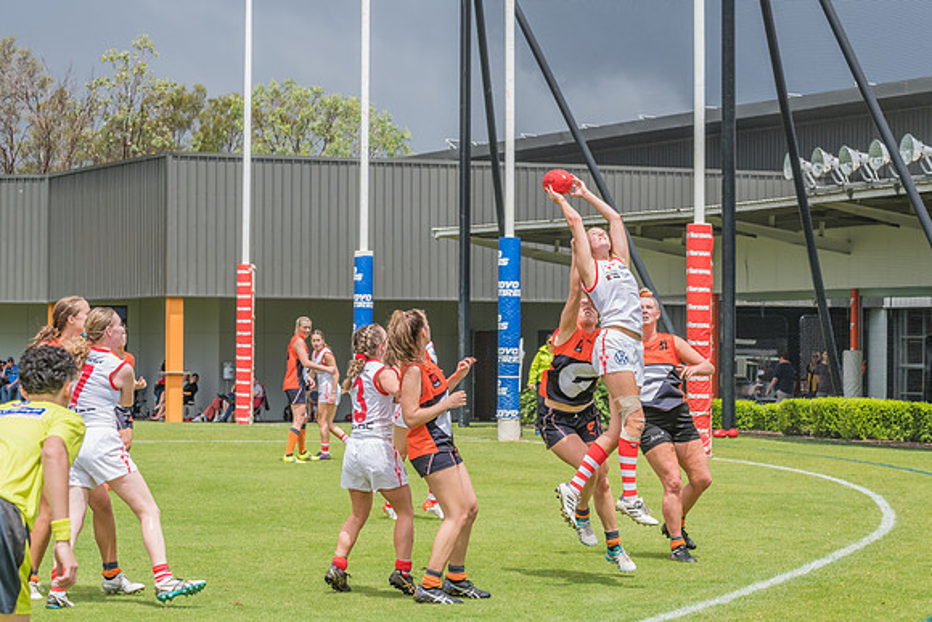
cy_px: 309
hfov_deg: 17.0
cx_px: 463
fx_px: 3127
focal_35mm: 121
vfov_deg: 11.4
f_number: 10
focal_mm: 120
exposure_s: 1/1250
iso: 800
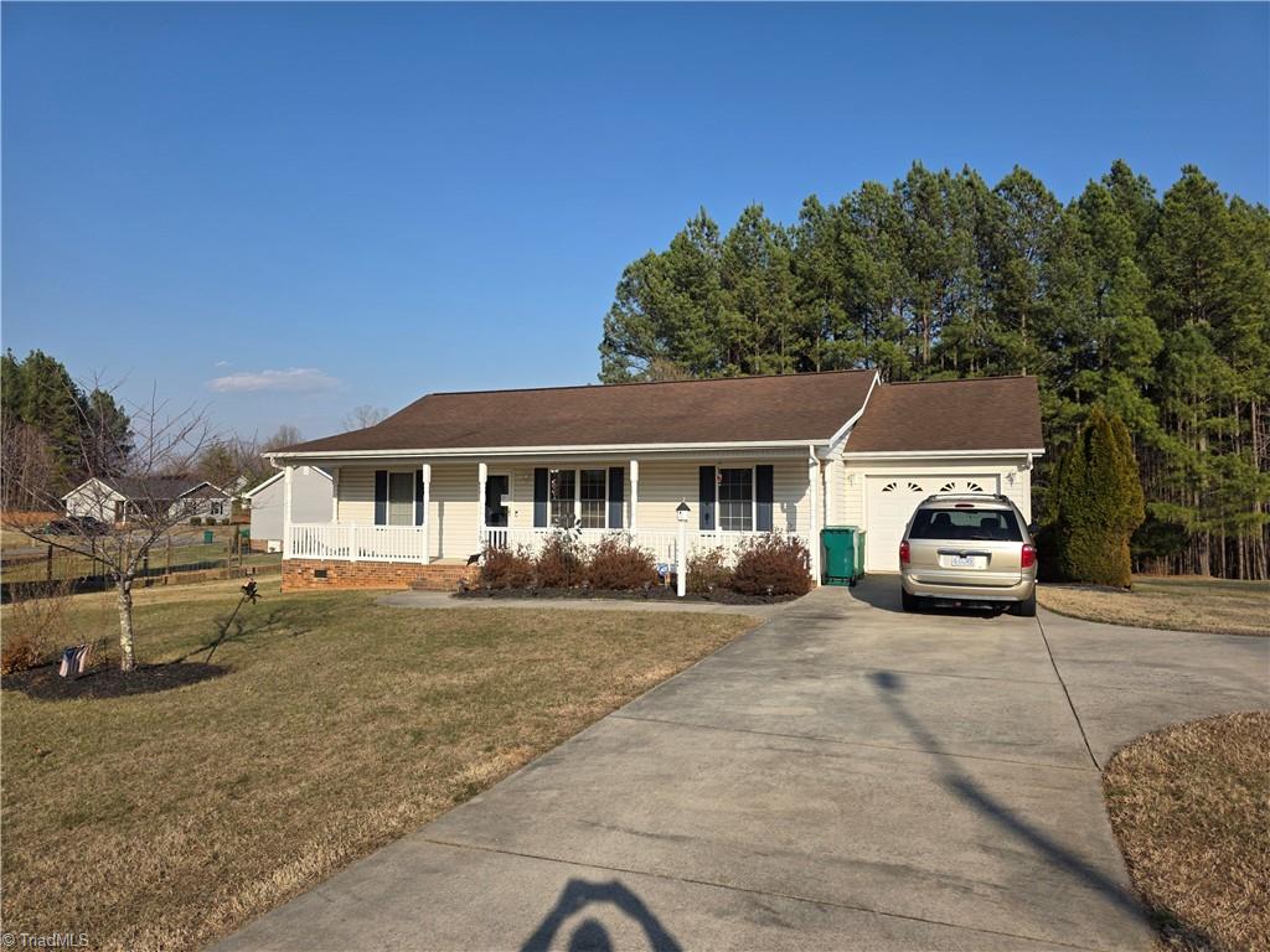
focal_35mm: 23
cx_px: 635
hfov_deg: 73.9
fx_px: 844
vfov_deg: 58.9
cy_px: 476
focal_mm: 6.3
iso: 80
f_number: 1.7
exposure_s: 1/6150
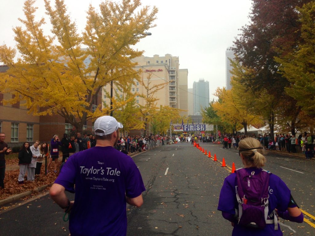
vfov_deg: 42.9
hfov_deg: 55.4
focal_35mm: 33
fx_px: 300
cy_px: 118
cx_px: 158
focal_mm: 4.12
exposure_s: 1/516
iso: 50
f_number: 2.4
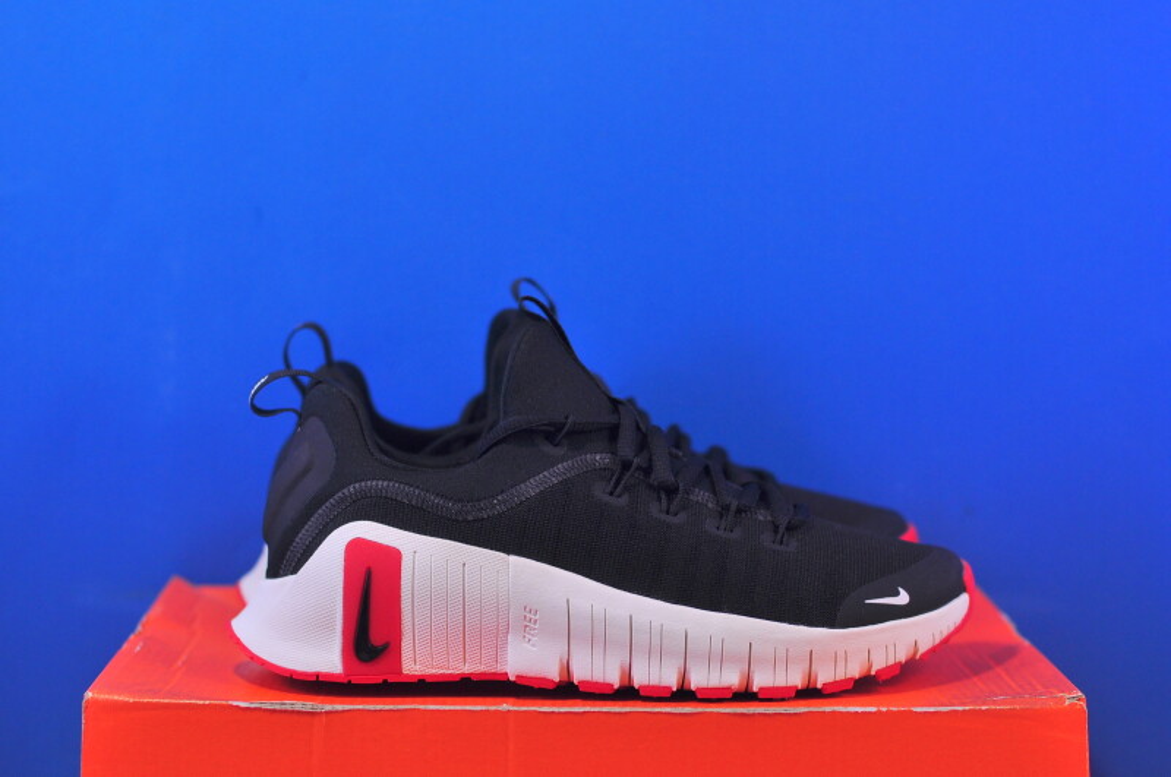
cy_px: 388
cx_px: 586
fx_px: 2436
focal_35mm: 75
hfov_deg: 27.0
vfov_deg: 18.1
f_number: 2.8
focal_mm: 50
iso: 250
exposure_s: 1/320
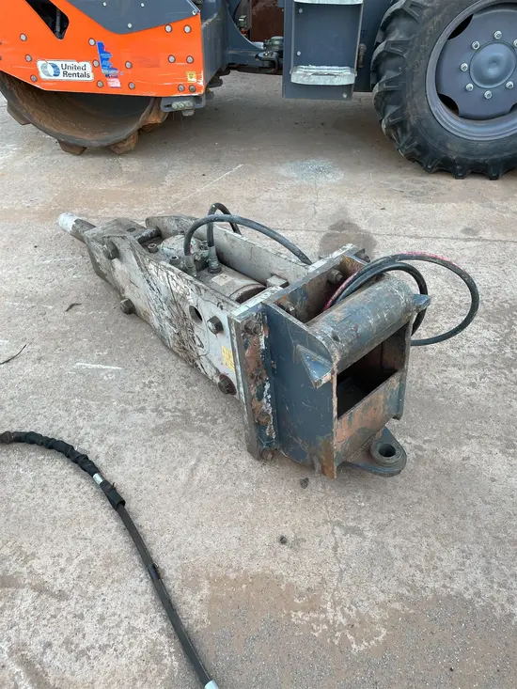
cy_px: 344
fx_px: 518
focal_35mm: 26
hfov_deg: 53.1
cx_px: 258
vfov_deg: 67.3
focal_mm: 4.2
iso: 80
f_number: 1.6
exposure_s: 1/121
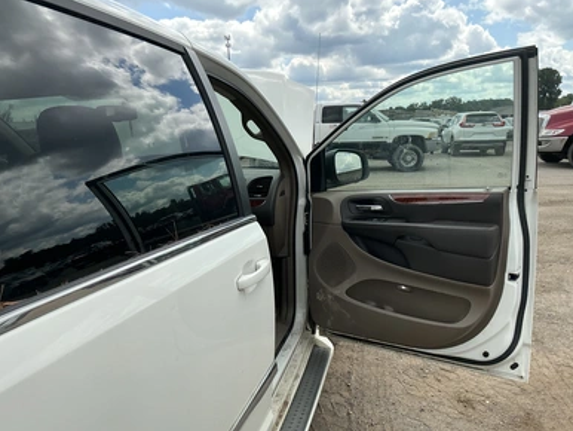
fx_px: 480
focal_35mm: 29
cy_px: 210
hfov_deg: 61.6
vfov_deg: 48.3
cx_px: 285
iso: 25
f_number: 1.8
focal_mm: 3
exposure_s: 1/1451
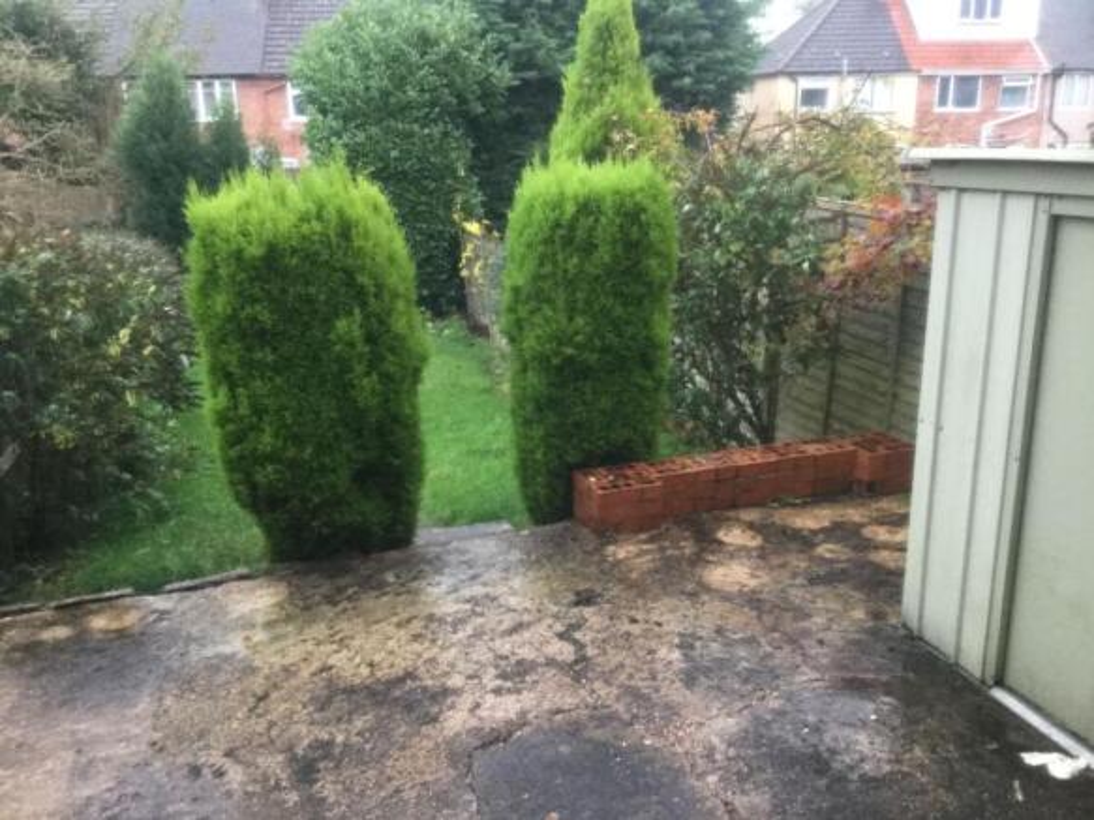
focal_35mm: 31
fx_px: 980
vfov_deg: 45.4
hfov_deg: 58.4
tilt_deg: -16.9
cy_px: 410
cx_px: 547
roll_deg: +1.2
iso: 200
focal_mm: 3.3
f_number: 2.4
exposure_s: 1/33
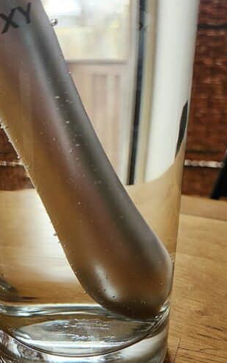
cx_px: 70
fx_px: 376
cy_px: 161
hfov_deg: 33.2
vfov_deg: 51.4
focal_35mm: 38
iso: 25
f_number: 1.8
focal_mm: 5.4
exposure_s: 1/60.2
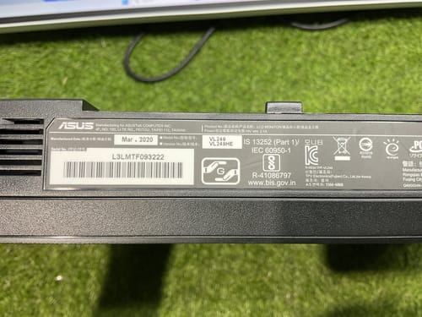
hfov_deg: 61.7
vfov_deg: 48.2
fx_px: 354
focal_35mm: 29
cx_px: 211
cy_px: 158
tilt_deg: -79.4
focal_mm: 3
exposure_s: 1/50
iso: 64
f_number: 1.8
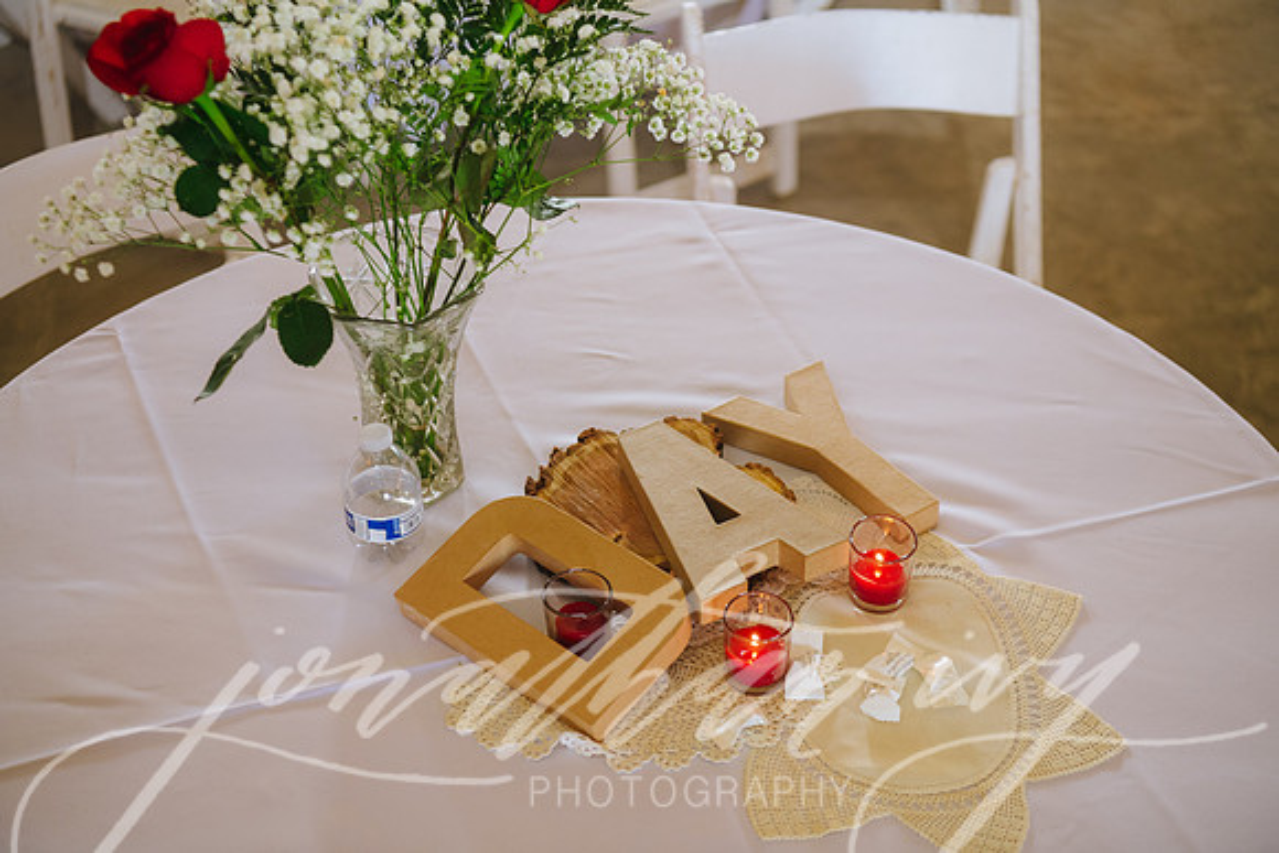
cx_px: 640
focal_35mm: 52
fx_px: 1848
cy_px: 426
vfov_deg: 26.0
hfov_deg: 38.2
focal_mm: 52
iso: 800
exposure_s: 1/100
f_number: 3.5
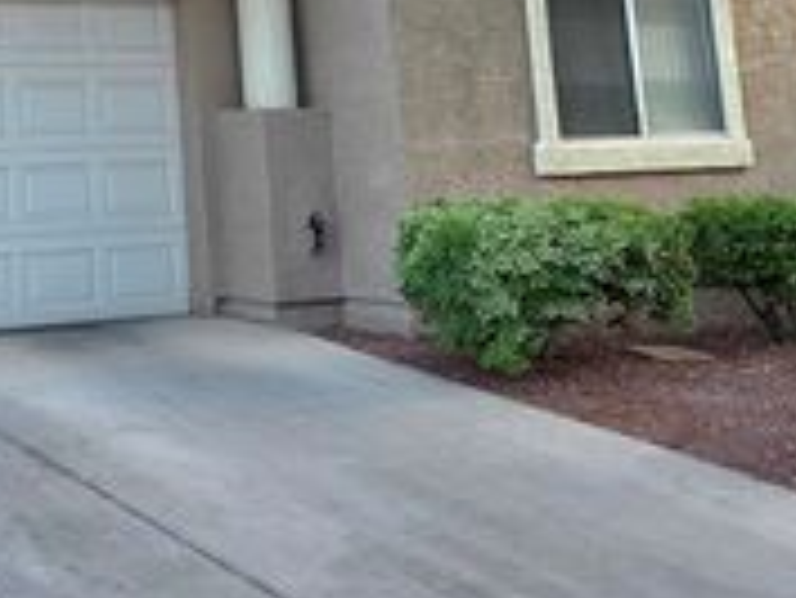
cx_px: -54
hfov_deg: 27.5
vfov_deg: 21.2
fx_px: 1496
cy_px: -97
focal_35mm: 65
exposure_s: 1/182
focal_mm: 5.4
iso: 160
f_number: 1.8
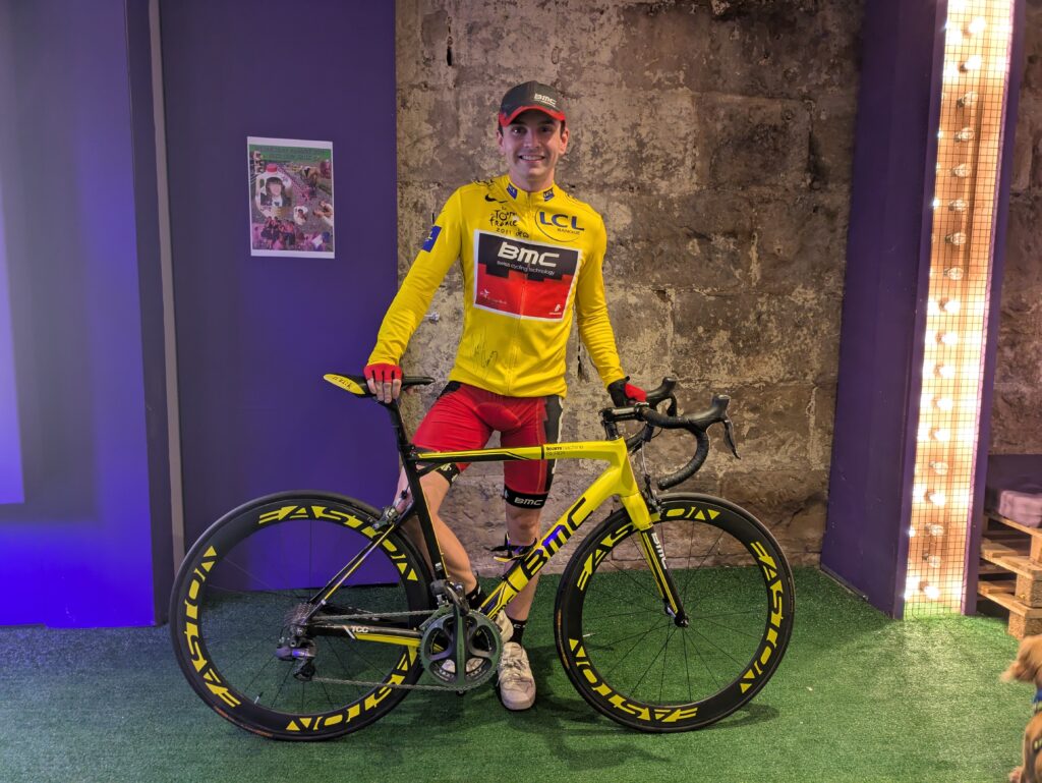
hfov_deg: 69.4
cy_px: 392
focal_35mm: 25
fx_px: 753
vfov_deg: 54.9
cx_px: 521
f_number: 1.89
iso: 167
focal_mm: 5.43
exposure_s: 1/33.3
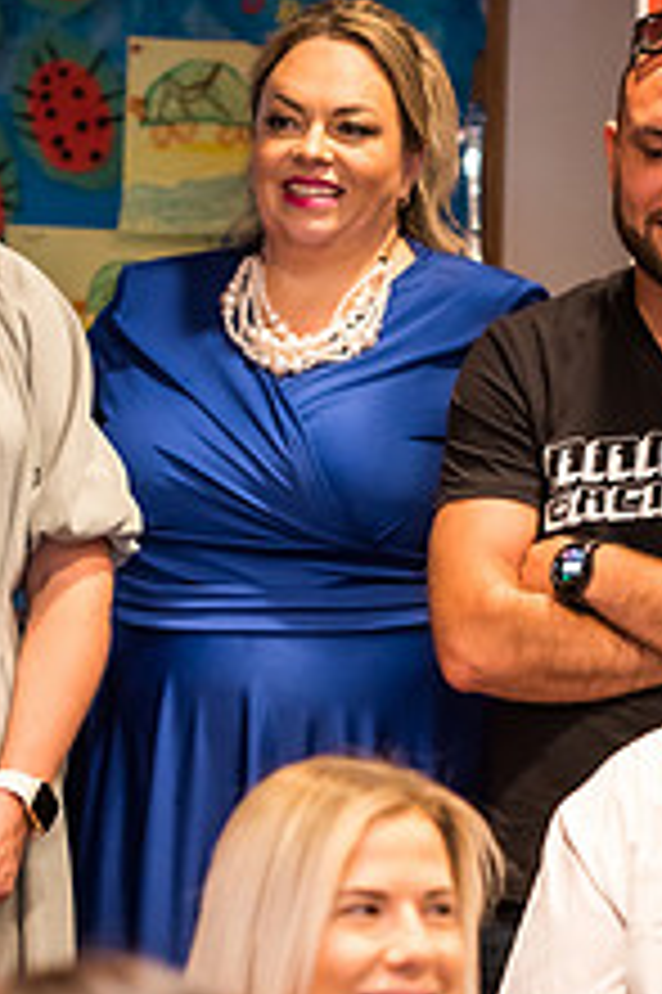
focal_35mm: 204
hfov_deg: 6.7
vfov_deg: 10.1
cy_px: 666
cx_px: 113
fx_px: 5635
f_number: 2.8
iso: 1600
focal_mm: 100
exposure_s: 1/80
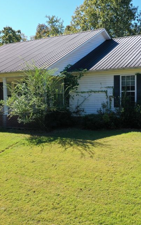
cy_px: 111
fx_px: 276
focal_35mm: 45
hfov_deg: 28.6
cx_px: 67
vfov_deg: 44.3
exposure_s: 1/240
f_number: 5
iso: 100
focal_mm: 10.26
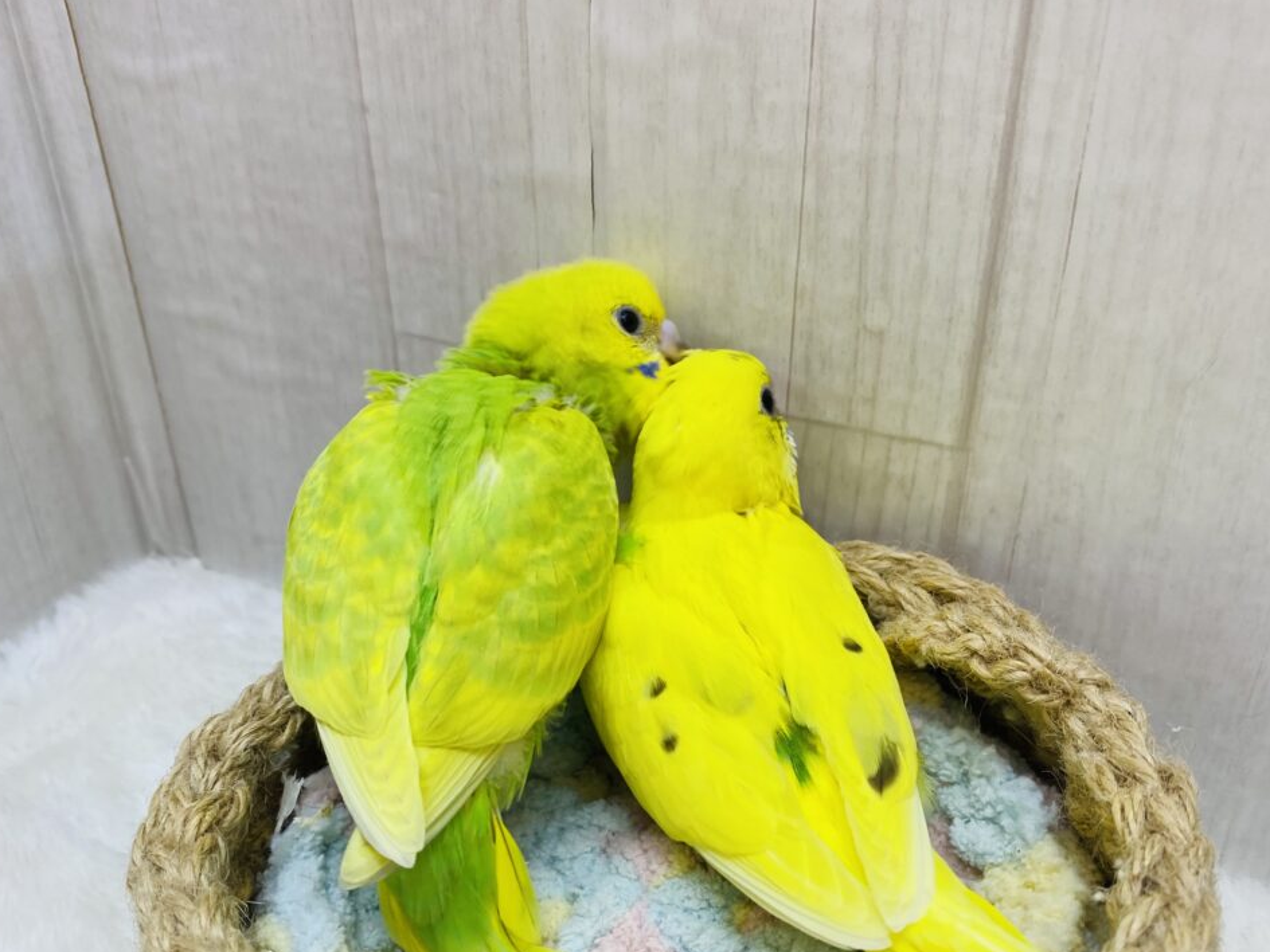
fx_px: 1211
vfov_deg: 42.8
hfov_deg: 55.3
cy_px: 553
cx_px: 616
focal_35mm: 33
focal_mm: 4.25
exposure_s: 1/100
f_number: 1.8
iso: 80
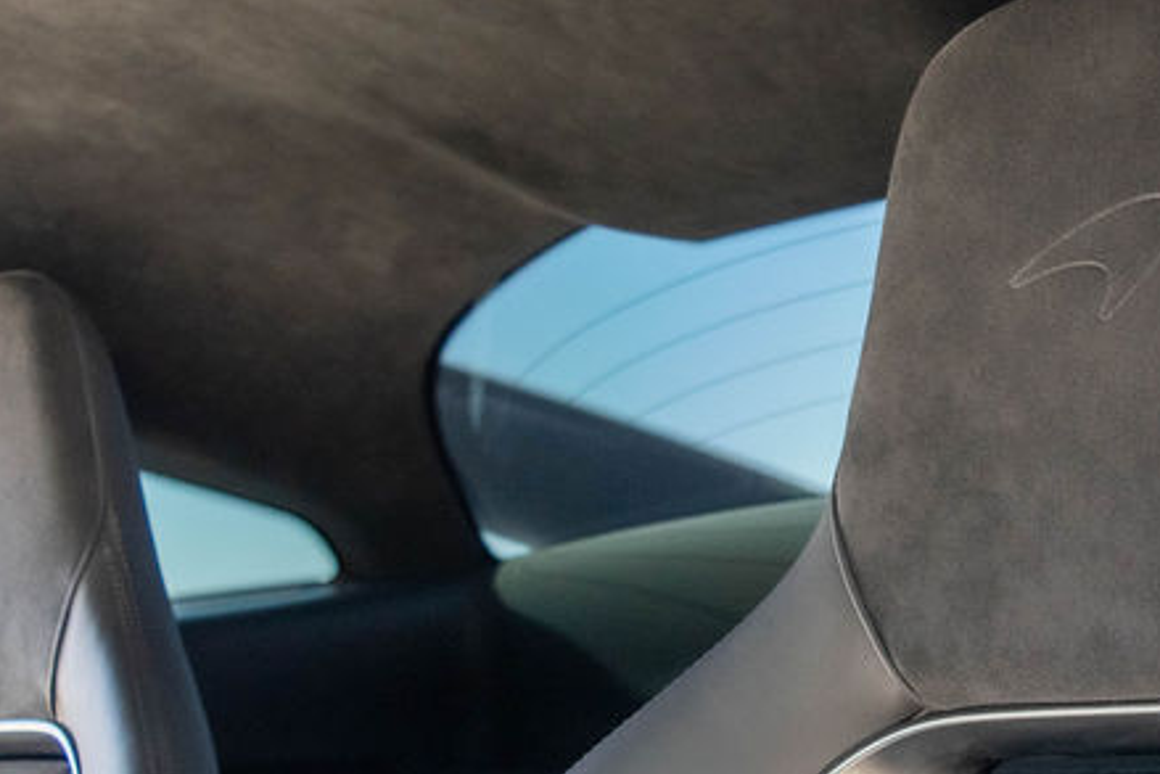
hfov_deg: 31.4
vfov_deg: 21.3
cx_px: 840
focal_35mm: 63
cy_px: 619
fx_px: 2031
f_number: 3.5
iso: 1100
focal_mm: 18
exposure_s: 1/500
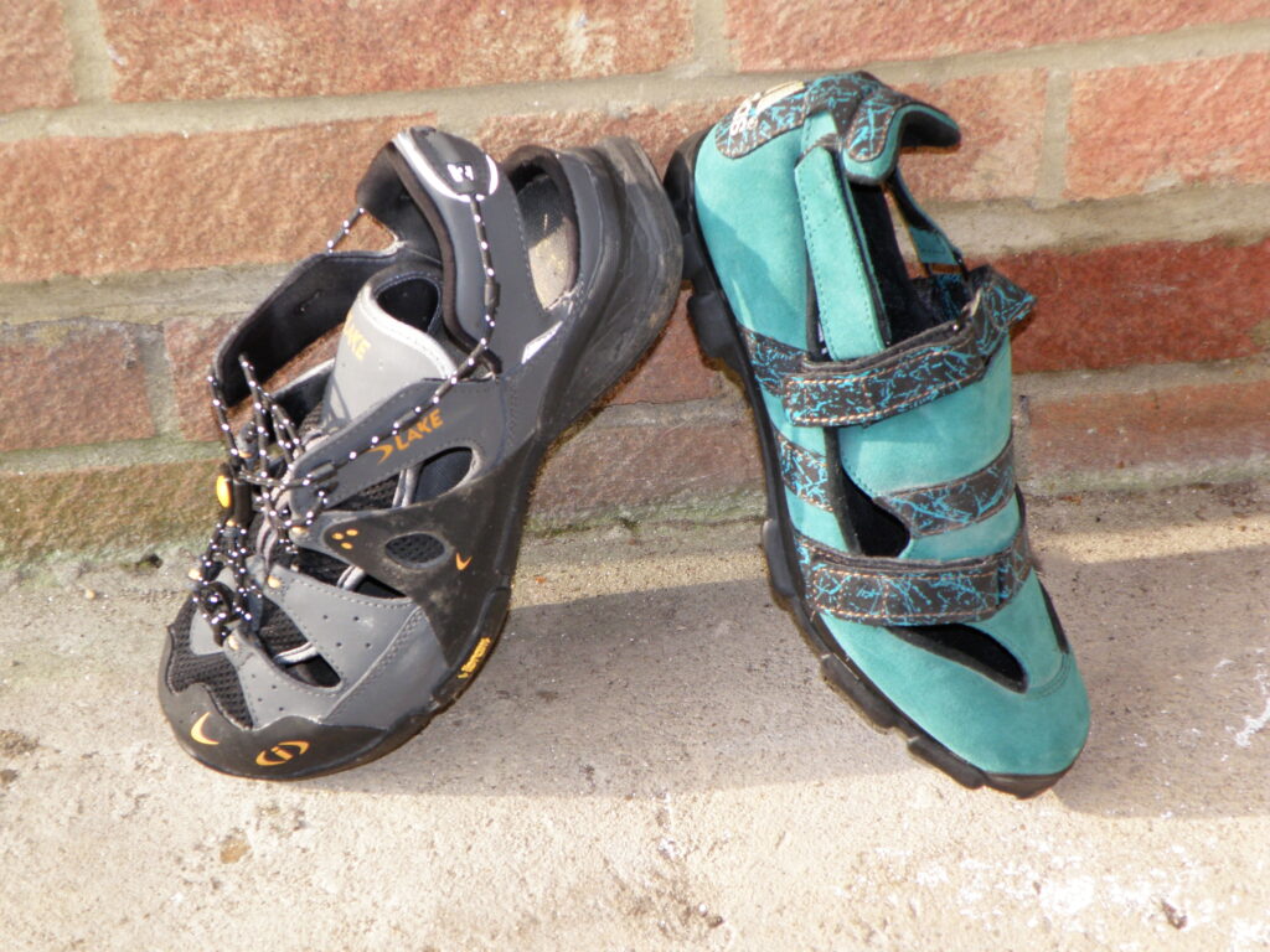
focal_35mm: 109
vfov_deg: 13.6
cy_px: 476
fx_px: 3999
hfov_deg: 18.0
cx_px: 635
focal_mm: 19.38
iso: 100
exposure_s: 1/100
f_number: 4.2
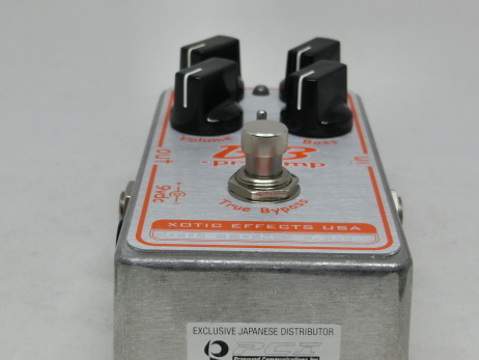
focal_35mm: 72
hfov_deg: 27.0
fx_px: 997
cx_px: 244
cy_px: 237
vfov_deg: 20.4
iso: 100
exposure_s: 1/125
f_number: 4.7
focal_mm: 9.3
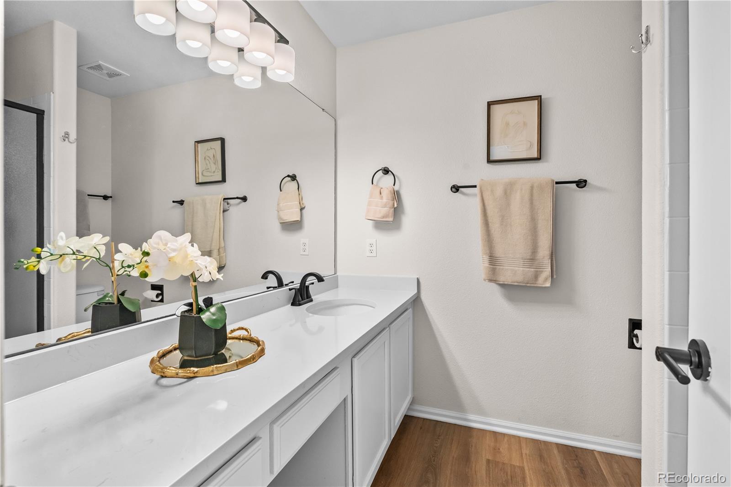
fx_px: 325
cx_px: 366
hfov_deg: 96.7
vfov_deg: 73.7
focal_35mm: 16
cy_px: 244
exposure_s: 1/10
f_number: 9
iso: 1600
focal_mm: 16
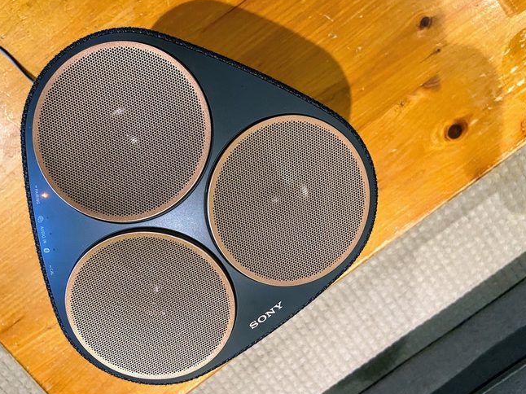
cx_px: 235
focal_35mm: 29
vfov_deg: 48.2
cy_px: 199
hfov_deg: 61.5
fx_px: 440
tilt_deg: -81.5
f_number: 1.8
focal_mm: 4.25
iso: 500
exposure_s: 1/40
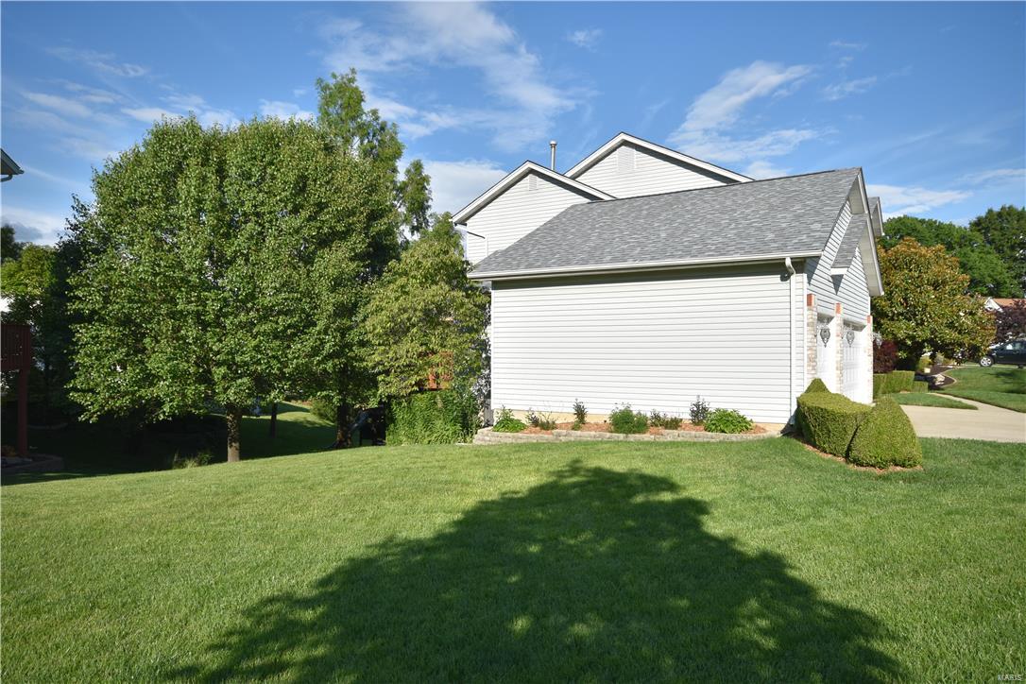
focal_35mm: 24
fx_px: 684
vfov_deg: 53.1
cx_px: 513
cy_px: 342
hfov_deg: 73.7
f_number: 10
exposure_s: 1/400
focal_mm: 16
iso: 200
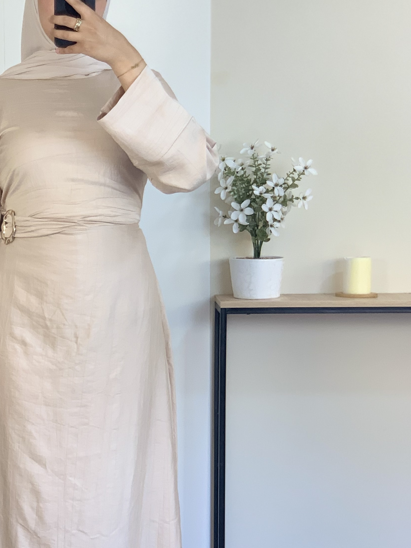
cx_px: 67
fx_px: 1504
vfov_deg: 20.6
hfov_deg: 15.4
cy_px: 322
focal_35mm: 95
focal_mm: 6
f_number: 2.4
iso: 32
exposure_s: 1/100
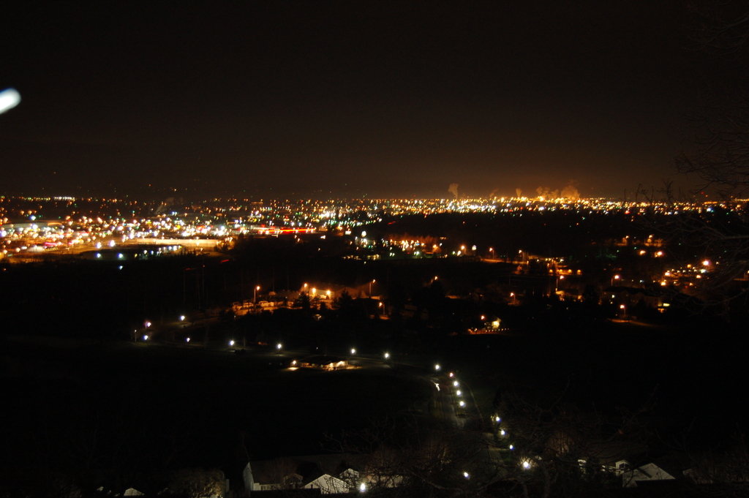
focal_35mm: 51
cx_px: 374
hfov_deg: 38.9
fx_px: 1060
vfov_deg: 26.4
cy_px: 249
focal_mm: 34
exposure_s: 1
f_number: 4.5
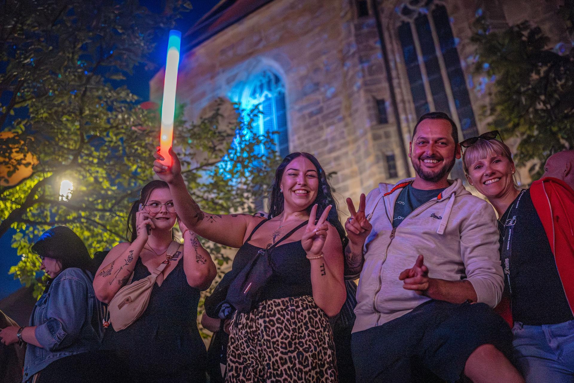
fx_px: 558
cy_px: 192
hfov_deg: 54.4
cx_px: 287
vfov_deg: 37.9
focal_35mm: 35
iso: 25600
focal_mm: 35
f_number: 2
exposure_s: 1/160
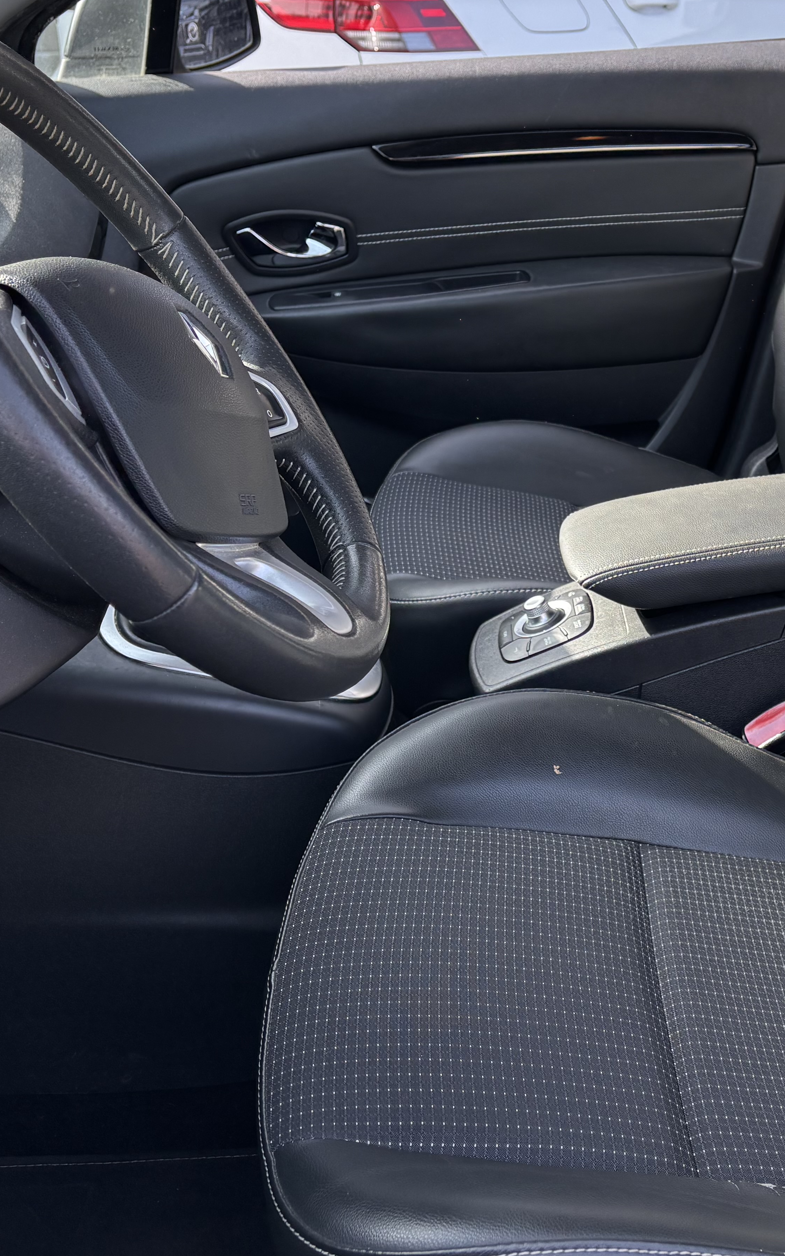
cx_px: 614
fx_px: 1506
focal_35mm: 44
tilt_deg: -22.2
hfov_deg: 28.7
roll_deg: +0.2
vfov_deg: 45.2
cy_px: 553
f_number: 1.6
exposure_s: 1/258
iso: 40
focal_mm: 5.96
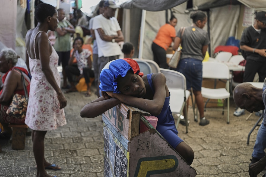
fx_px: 340
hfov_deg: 42.8
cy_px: 88
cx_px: 133
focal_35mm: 46
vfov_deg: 29.2
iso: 125
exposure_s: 1/200
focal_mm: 46
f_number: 2.8
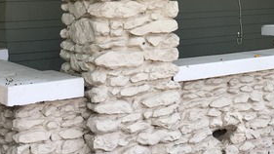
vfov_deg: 16.1
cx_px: 215
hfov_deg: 28.8
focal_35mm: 72
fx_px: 523
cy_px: -31
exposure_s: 1/120
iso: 25
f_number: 2.2
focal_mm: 4.15
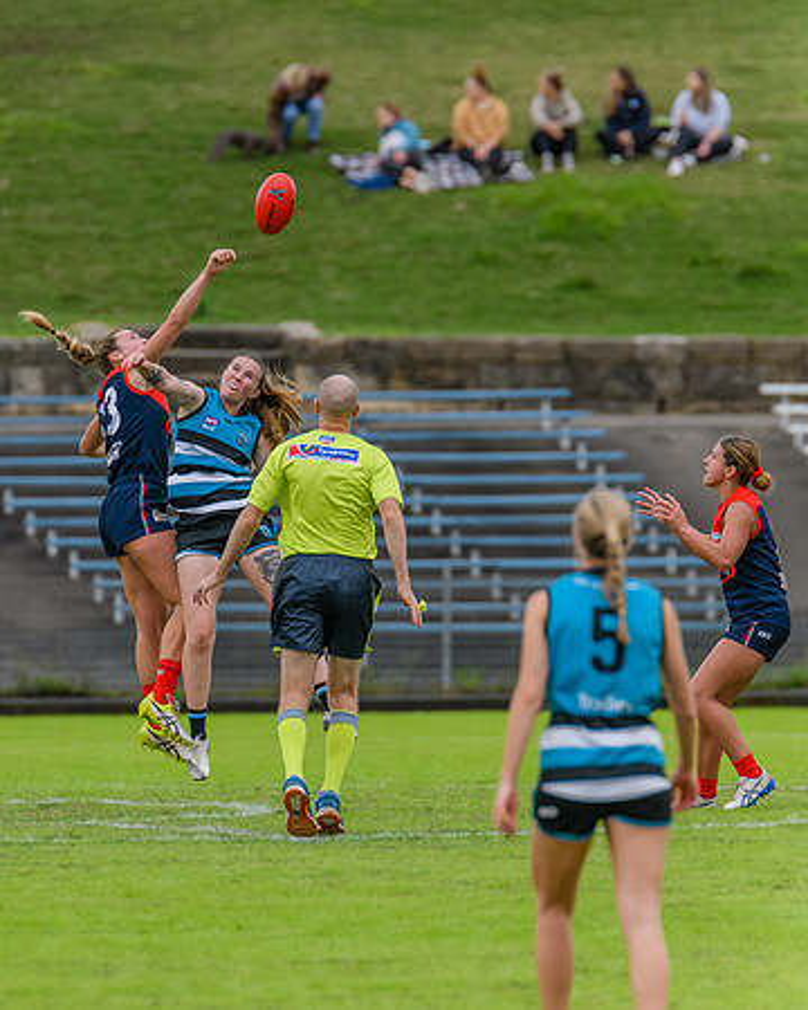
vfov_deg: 3.2
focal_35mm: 608
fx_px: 18180
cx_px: 126
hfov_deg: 2.5
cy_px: 515
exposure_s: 1/2000
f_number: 5
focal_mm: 420
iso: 800
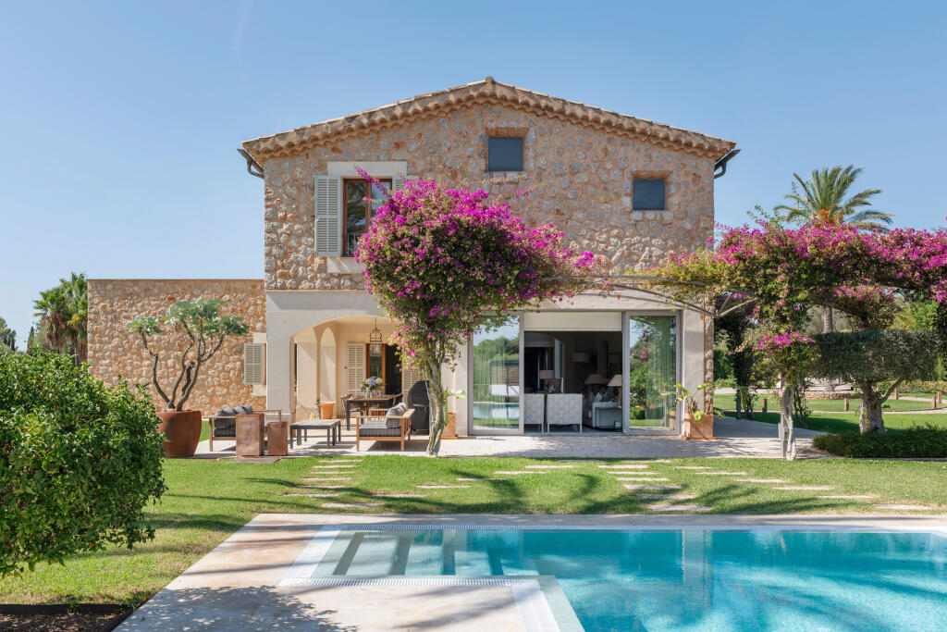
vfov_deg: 41.1
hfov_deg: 58.7
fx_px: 842
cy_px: 316
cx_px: 474
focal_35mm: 32
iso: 100
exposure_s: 1/125
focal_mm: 32
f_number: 11
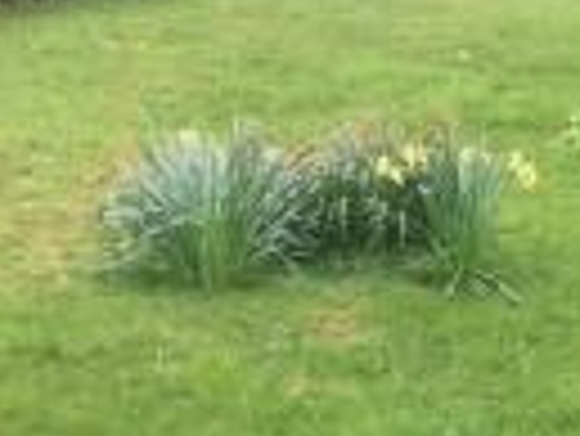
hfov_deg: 14.9
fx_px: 2197
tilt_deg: -13.6
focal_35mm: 131
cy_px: 312
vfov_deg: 11.3
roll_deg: +1.3
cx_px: 515
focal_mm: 4.15
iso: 32
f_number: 2.2
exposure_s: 1/410
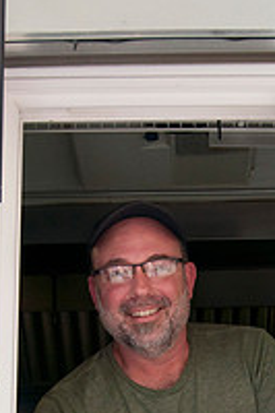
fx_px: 735
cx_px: 187
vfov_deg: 29.4
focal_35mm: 64
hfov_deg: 21.1
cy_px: 413
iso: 200
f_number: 5.6
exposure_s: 1/500
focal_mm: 19
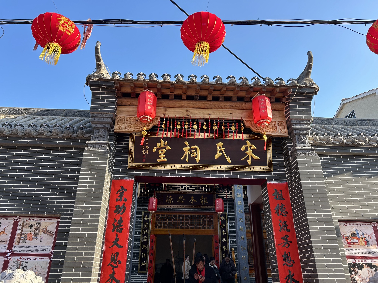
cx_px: 189
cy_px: 142
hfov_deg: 67.3
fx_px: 284
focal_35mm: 26
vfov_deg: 53.1
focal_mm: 5.7
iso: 50
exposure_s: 1/1079
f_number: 1.5
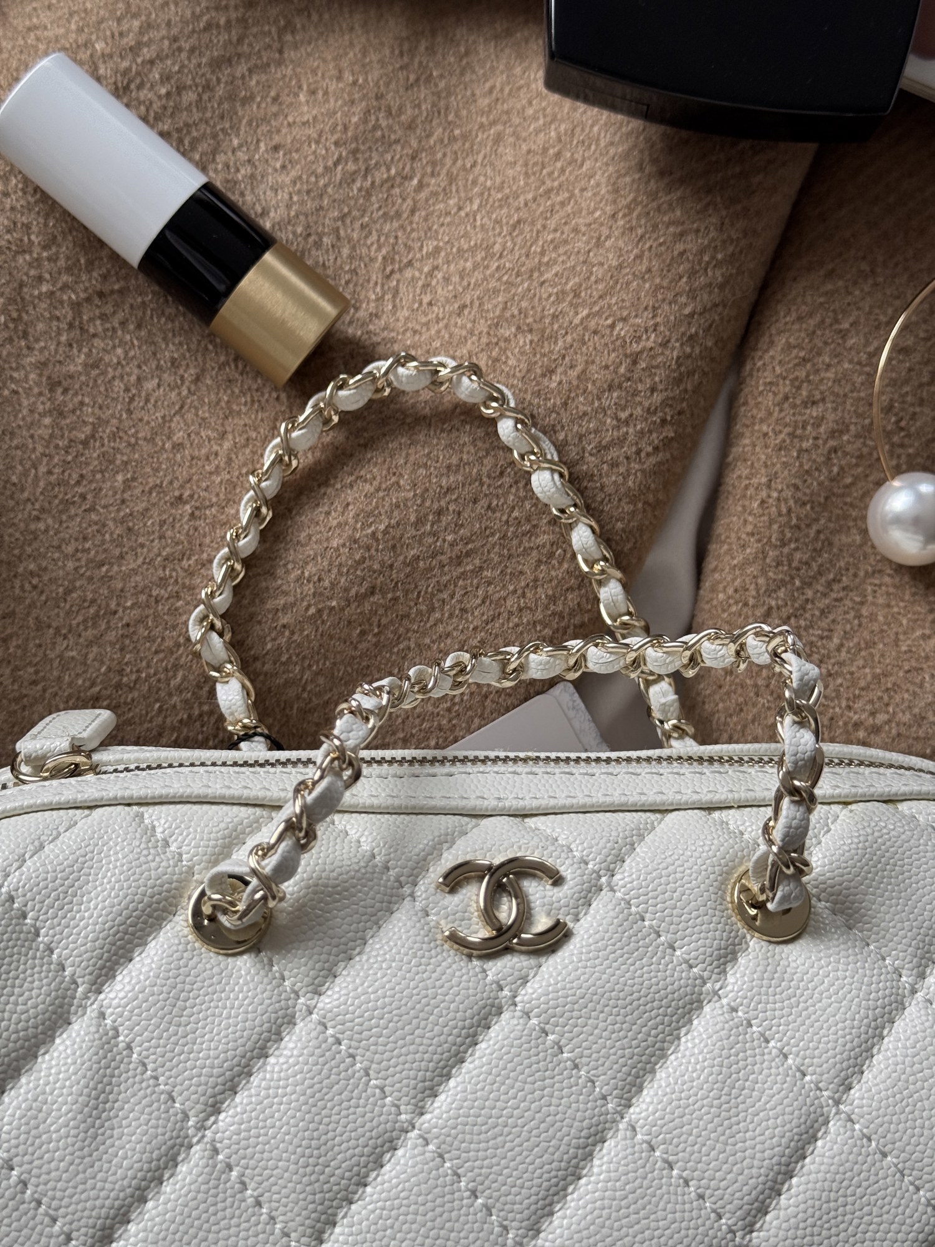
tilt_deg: -83.4
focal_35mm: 48
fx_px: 1729
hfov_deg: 30.3
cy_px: 624
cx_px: 468
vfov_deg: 39.7
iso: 64
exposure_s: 1/155
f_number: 1.78
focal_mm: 6.76
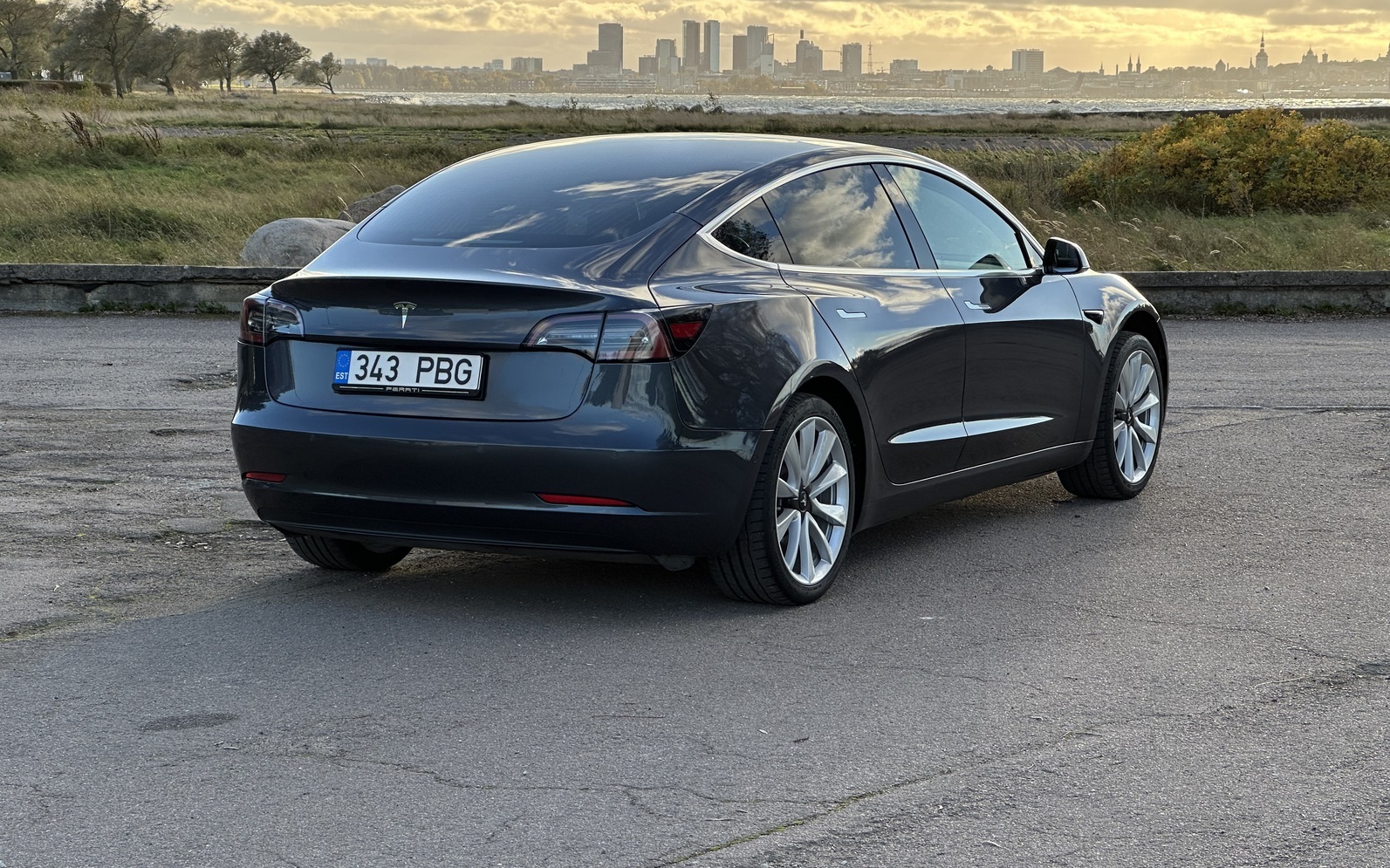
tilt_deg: -5.2
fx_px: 3106
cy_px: 392
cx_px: 693
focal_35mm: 82
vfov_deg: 15.9
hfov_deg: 25.2
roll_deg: -0.4
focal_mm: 9
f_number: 2.8
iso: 32
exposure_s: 1/346
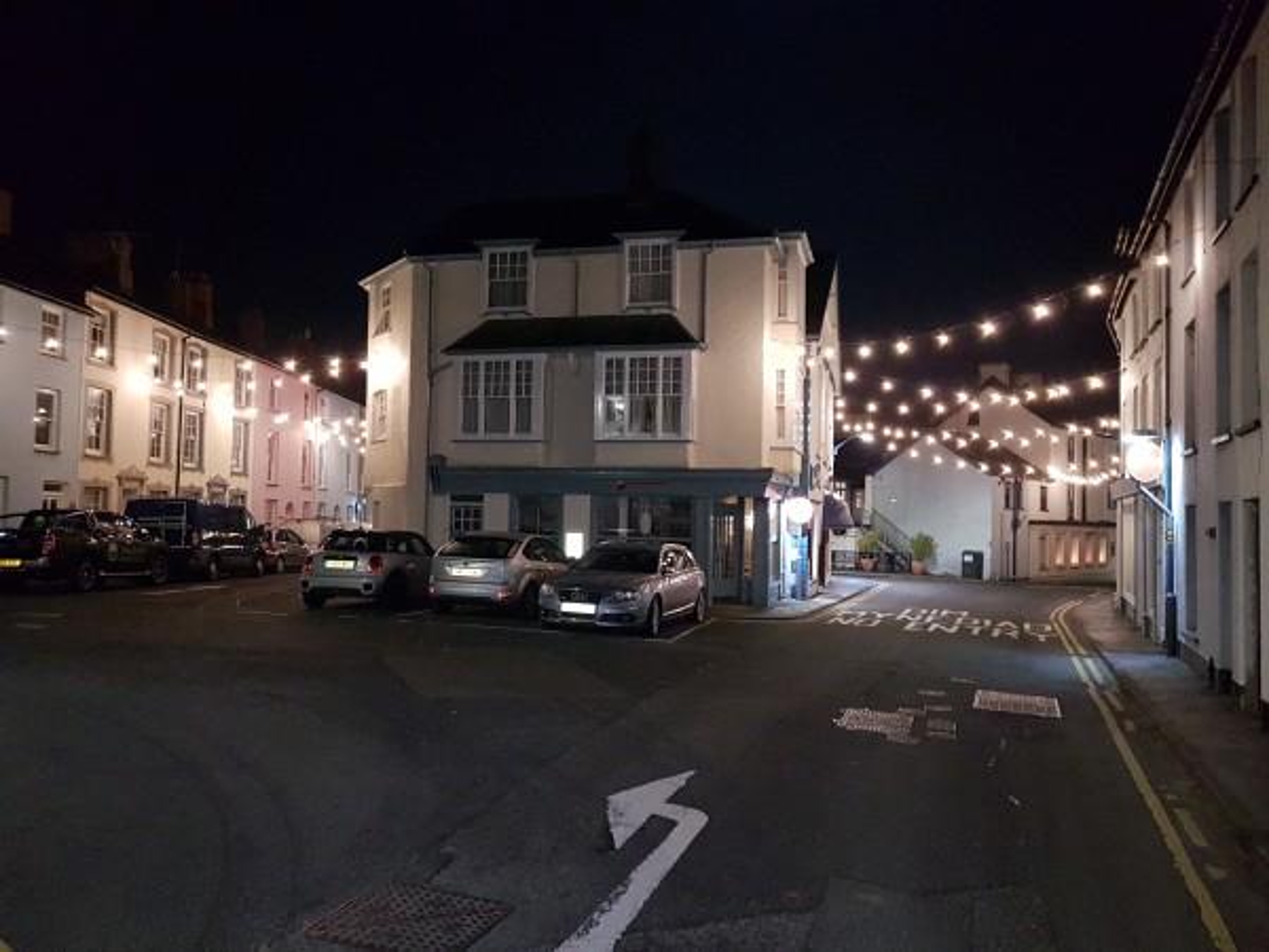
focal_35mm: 26
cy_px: 476
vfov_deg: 53.1
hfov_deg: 67.3
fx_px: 953
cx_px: 634
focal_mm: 4.2
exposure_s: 1/10
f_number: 1.7
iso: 500
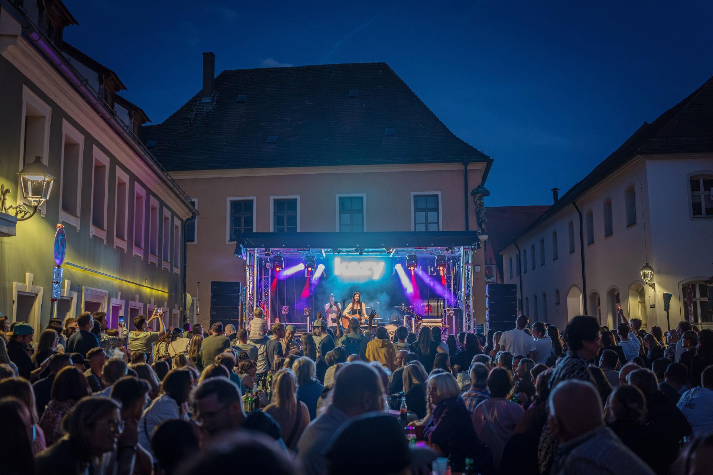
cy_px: 238
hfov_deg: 54.4
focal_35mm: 35
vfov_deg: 37.9
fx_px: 693
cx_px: 356
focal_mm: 35
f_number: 2
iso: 4000
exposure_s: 1/160
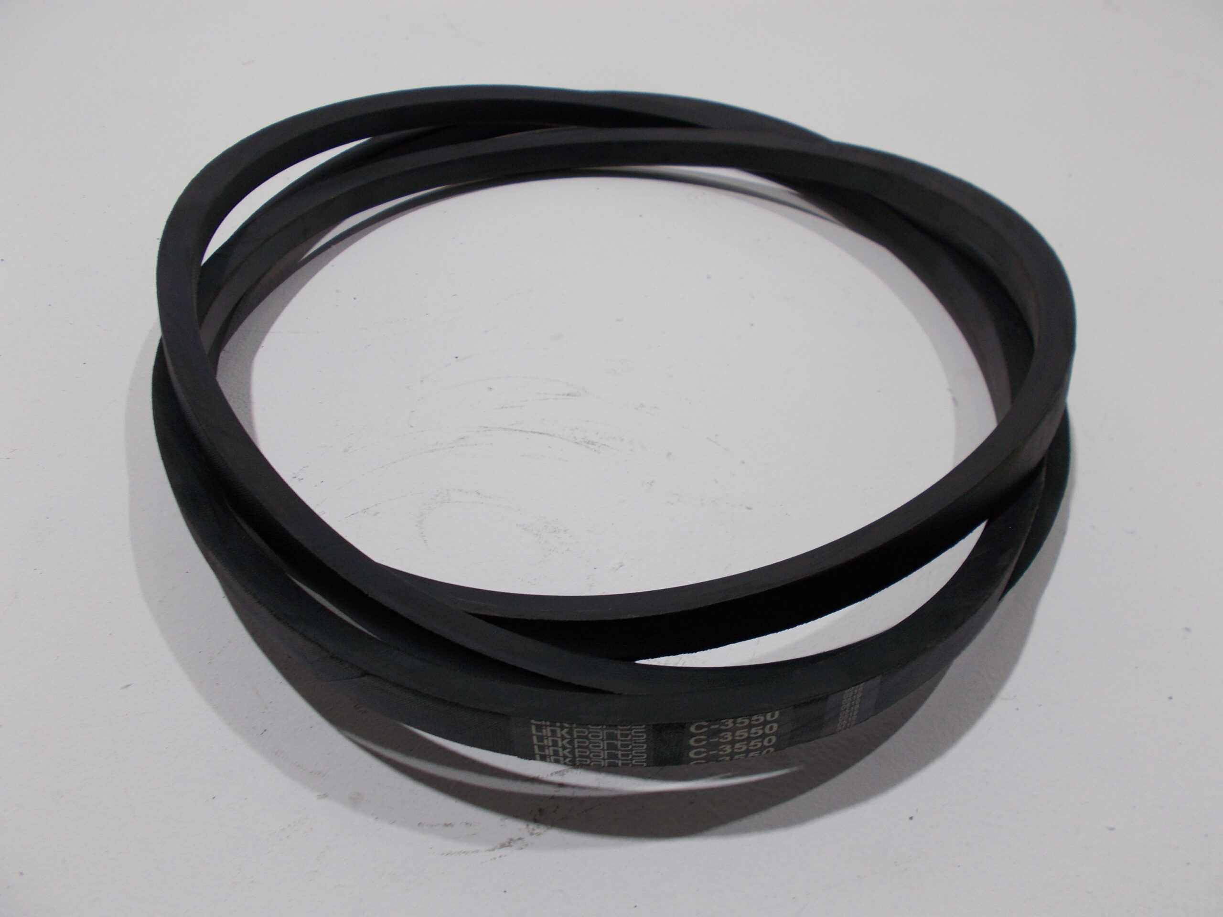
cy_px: 458
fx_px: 919
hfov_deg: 67.3
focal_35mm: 26
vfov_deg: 53.1
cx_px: 612
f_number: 3.2
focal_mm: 4.6
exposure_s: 1/40
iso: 80
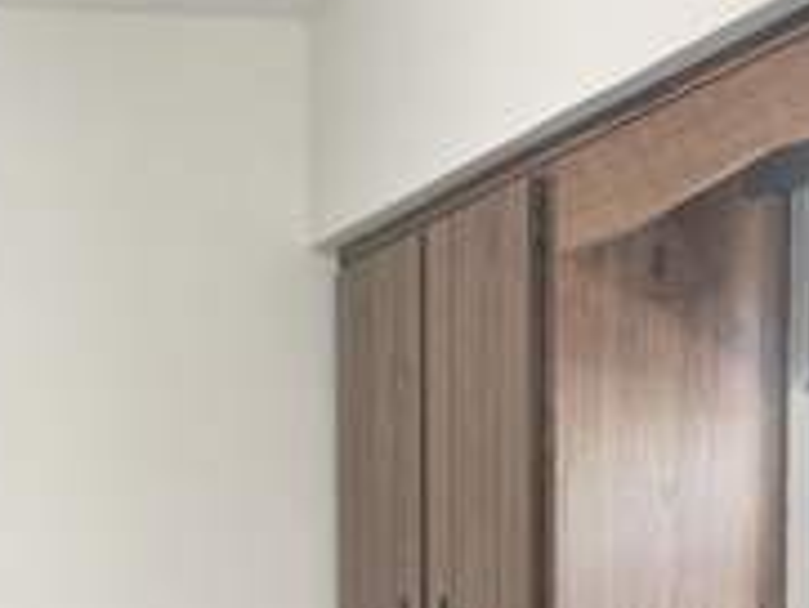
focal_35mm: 106
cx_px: 147
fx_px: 2479
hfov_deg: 18.3
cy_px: 836
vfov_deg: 13.4
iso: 200
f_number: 1.78
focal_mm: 6.76
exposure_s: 1/181
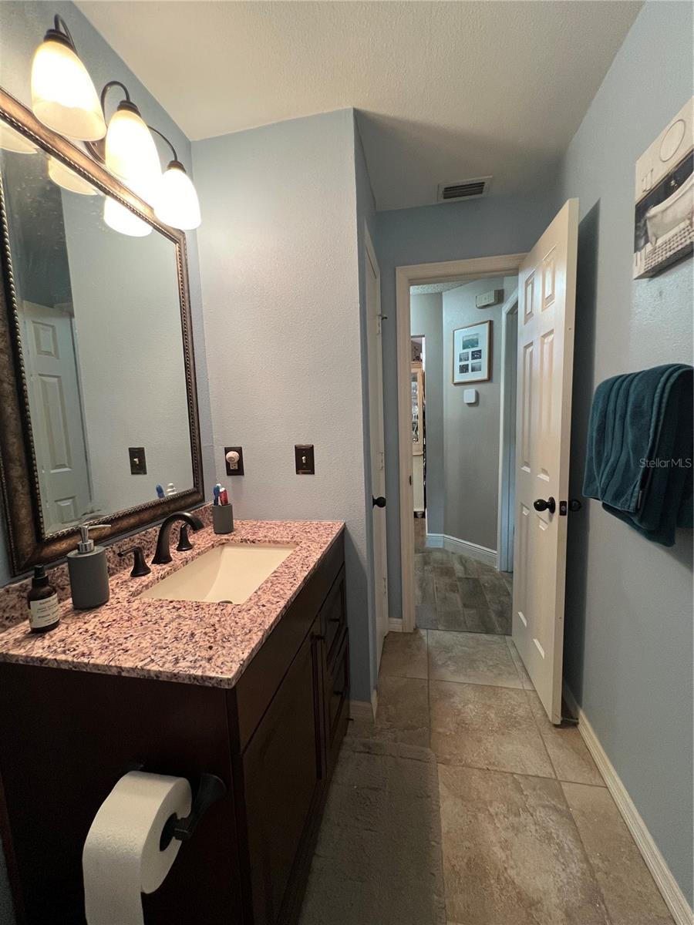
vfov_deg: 106.2
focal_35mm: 13
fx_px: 348
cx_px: 347
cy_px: 462
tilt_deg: -6.7
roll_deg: +2.1
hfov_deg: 89.9
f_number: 1.8
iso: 250
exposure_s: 1/60
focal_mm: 1.57
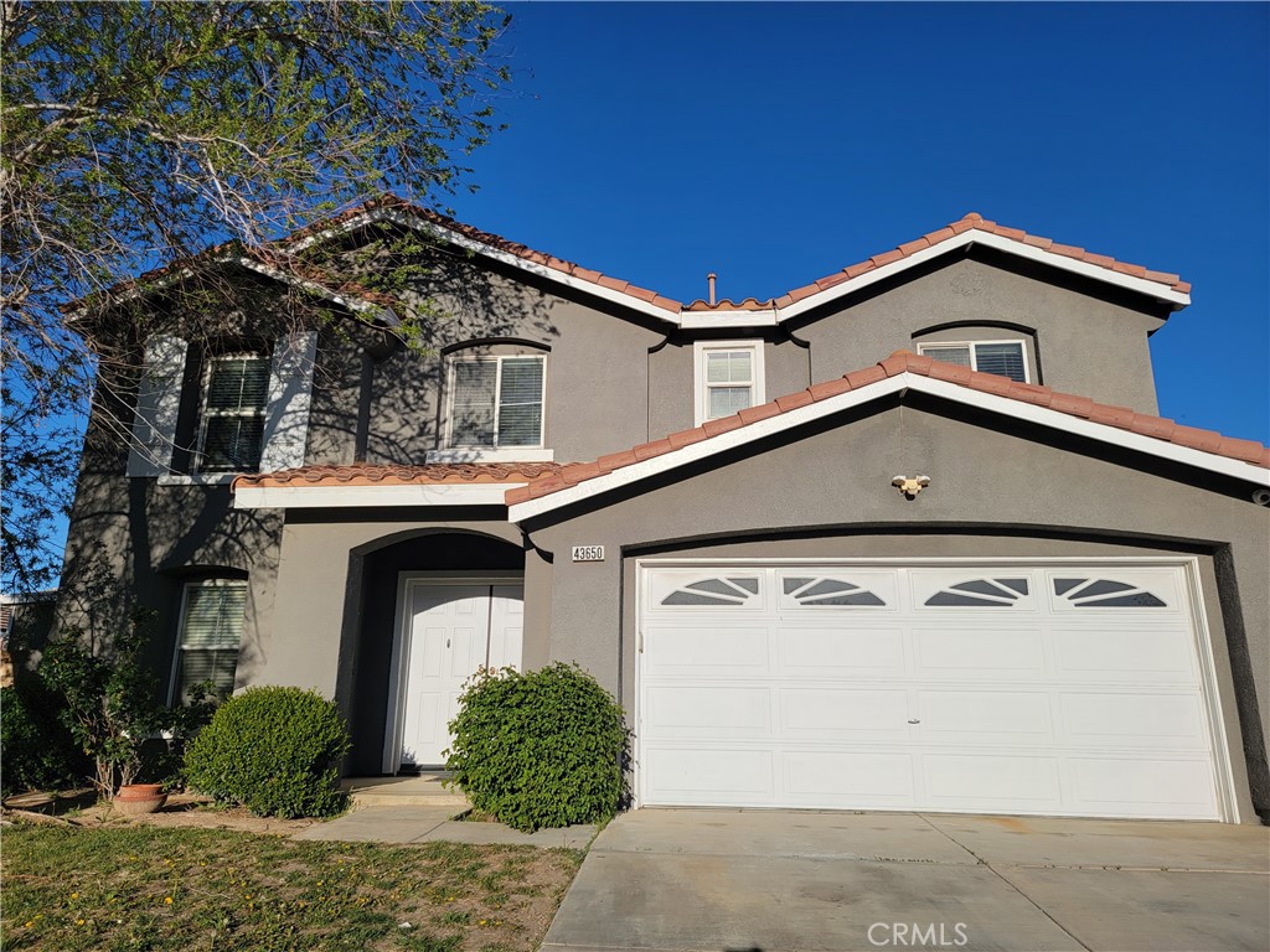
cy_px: 476
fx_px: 881
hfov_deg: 71.6
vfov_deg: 56.8
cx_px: 635
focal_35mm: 24
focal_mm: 6.7
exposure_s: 1/1756
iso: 16
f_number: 1.8
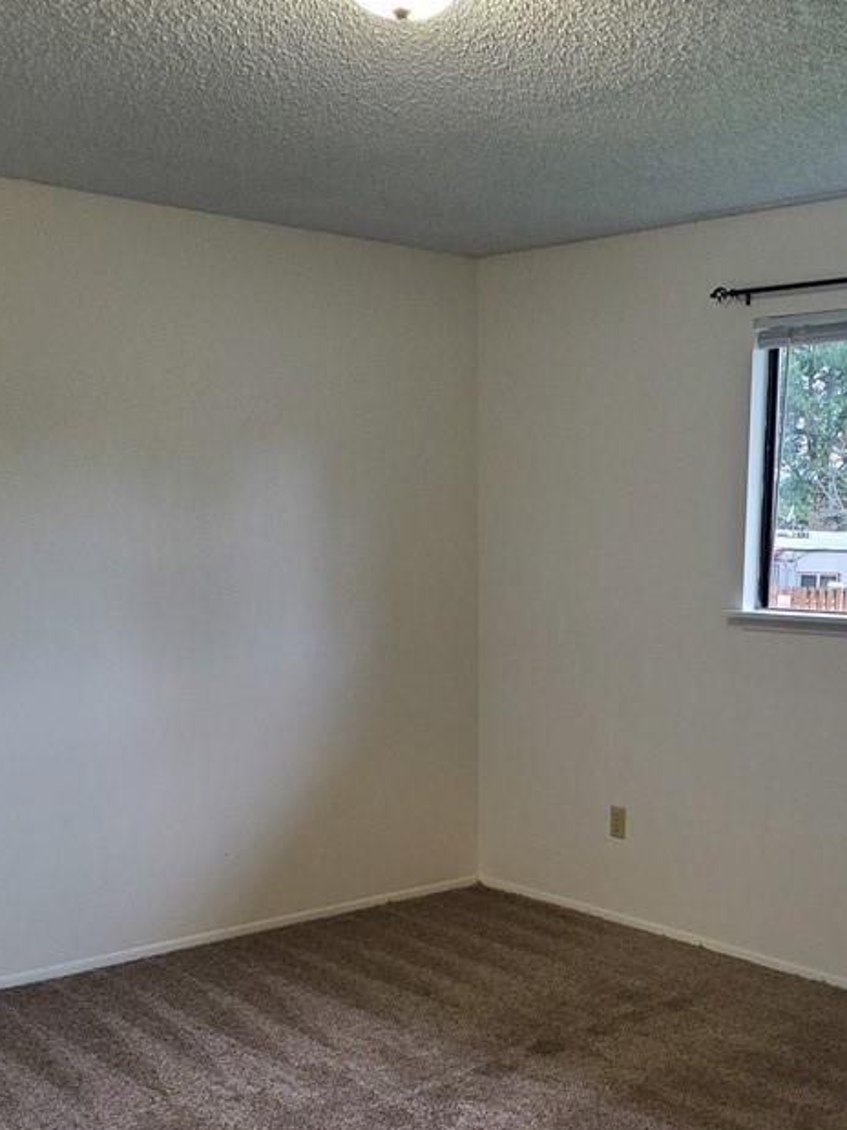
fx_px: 1403
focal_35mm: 43
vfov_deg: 42.9
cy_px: 805
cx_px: 575
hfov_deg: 33.2
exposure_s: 1/39
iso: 250
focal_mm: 4.3
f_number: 2.4
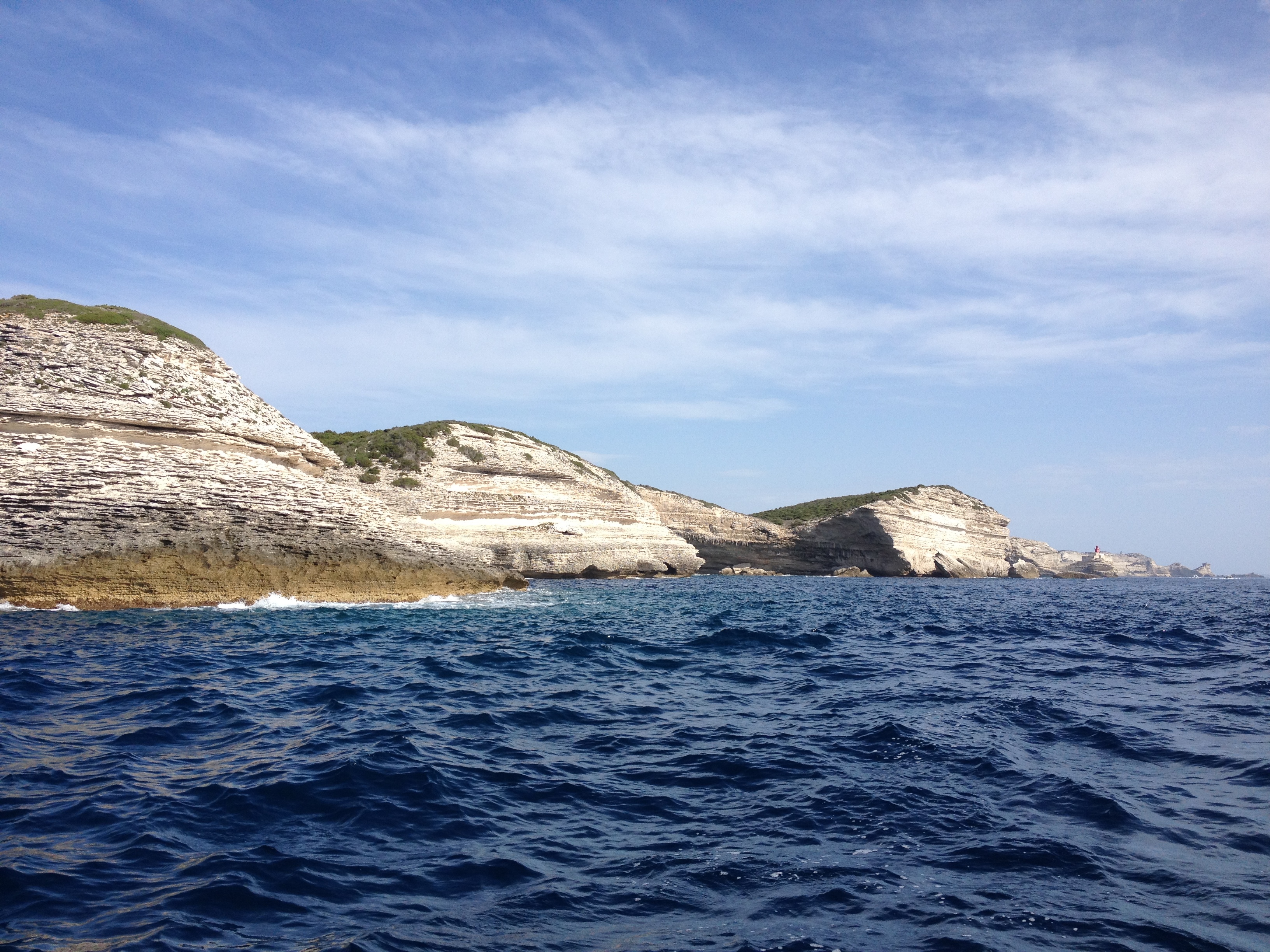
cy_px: 476
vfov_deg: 40.7
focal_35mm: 35
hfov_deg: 52.6
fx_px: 1284
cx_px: 635
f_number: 2.4
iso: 64
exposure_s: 1/1972
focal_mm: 4.28
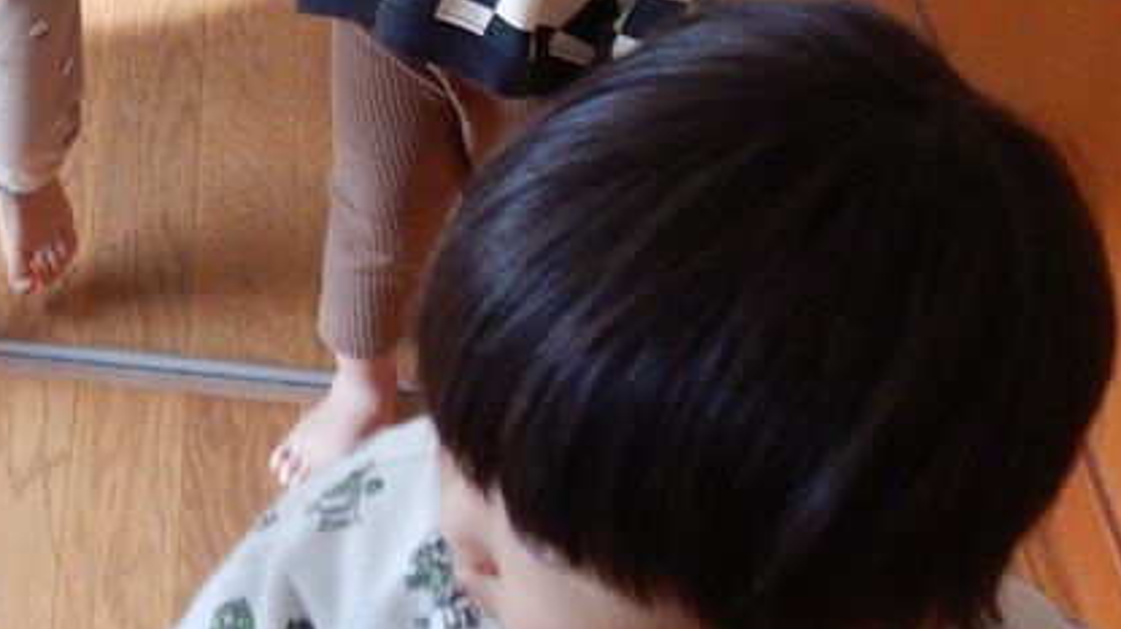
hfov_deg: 24.6
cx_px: 105
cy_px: -196
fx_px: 2496
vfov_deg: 13.8
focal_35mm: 84
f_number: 2.8
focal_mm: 4.3
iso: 125
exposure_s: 1/30
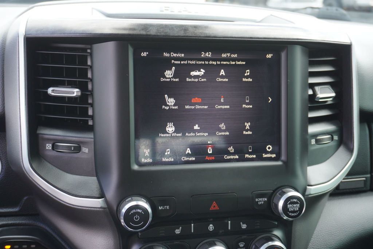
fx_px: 404
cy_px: 124
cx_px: 186
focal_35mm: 39
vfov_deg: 34.3
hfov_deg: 49.5
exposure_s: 1/60
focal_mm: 26
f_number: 4.5
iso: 160
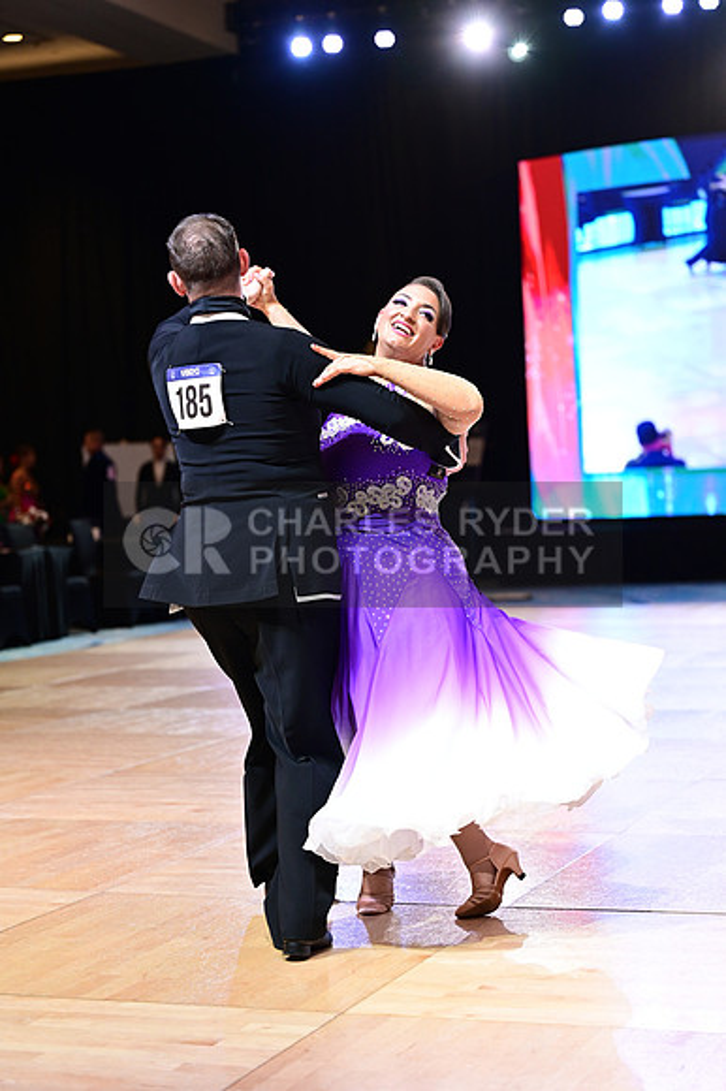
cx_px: 363
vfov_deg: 28.5
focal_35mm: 71
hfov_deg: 19.2
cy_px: 546
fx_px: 2150
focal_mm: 71
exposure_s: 1/500
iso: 2000
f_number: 2.8
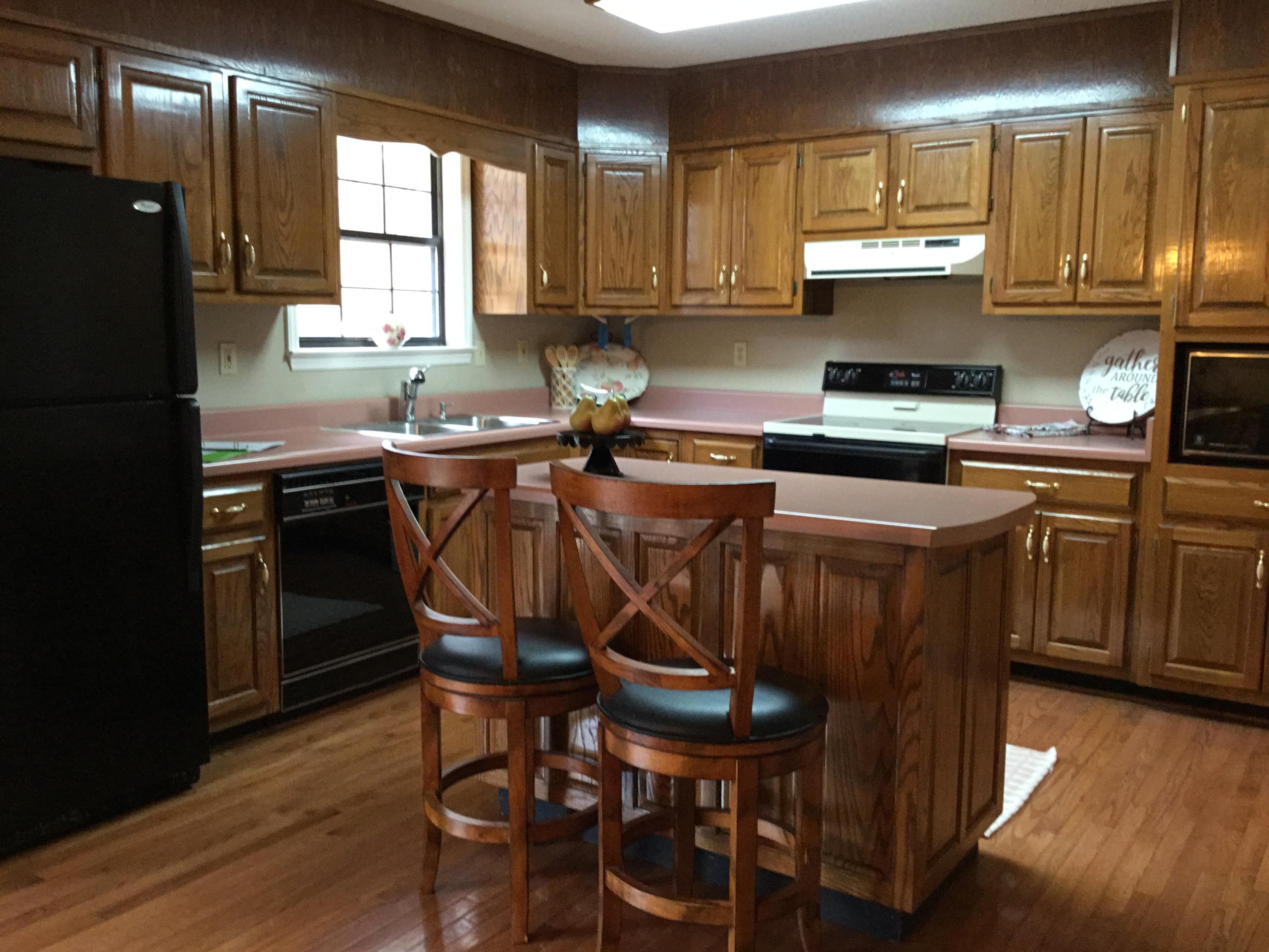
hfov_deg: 58.4
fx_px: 1136
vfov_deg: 45.4
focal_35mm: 31
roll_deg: +0.3
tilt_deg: -6.3
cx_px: 634
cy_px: 476
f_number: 2.4
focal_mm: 3.3
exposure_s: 1/24
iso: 200
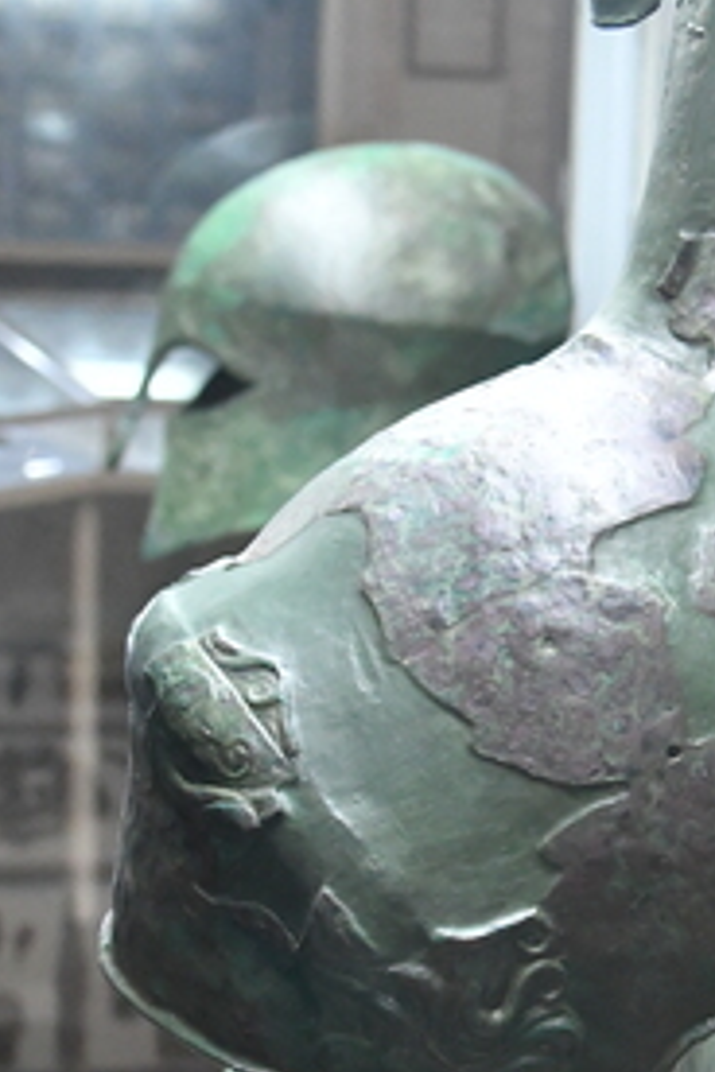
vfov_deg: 23.6
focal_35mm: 86
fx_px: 2562
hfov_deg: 15.6
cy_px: 660
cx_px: 738
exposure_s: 1/200
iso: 5000
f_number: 5.6
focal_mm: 24
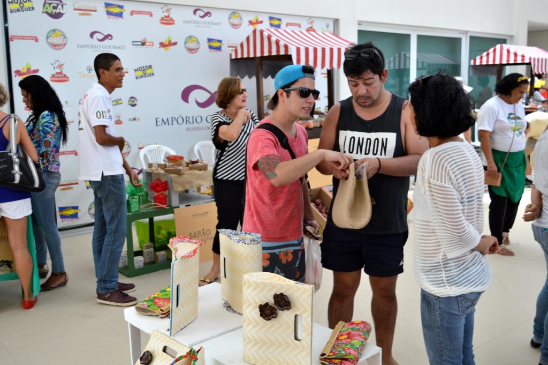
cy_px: 182
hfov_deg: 51.3
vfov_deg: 35.4
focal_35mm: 38
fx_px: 570
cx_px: 274
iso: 100
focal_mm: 25
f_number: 5
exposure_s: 1/100
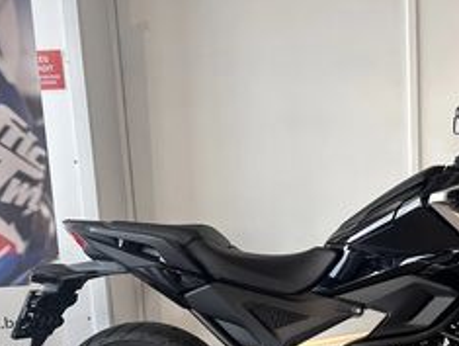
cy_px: 334
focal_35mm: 53
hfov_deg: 35.0
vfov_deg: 26.3
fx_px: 704
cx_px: 369
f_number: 1.5
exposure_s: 1/121
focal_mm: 5.7
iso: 50
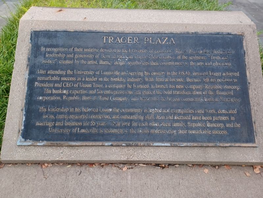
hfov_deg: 69.4
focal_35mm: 25
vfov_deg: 54.9
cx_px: 132
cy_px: 99
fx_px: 190
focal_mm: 4.6
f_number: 1.8
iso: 80
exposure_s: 1/50
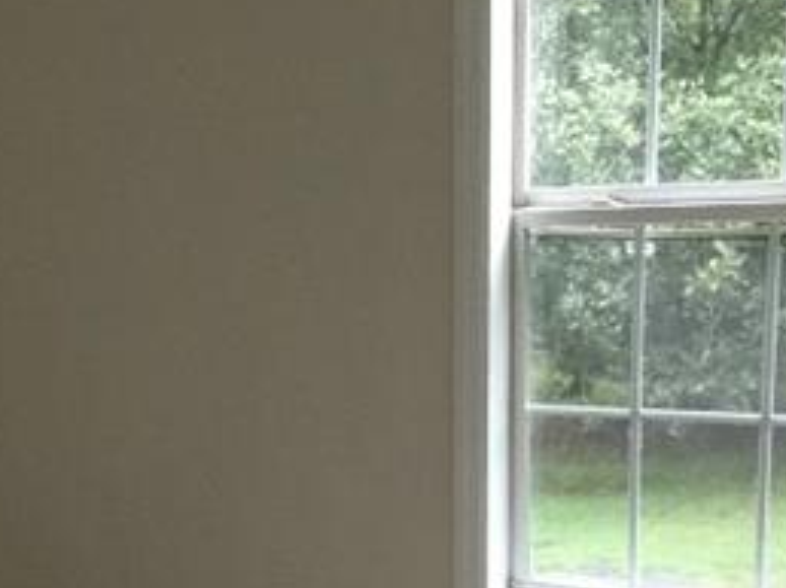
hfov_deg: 26.3
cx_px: 101
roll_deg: +4.6
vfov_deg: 19.3
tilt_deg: -19.4
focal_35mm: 72
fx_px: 1633
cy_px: 692
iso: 100
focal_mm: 4.15
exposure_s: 1/10
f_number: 2.2
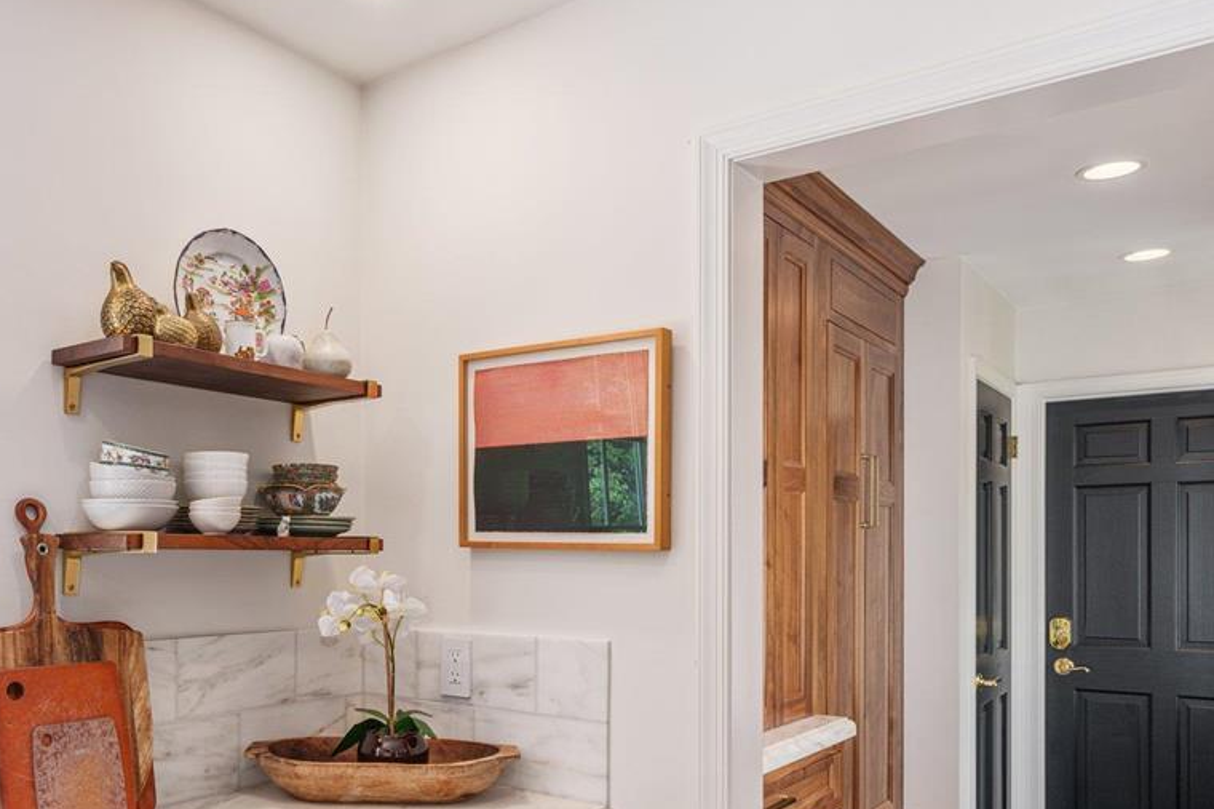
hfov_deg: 60.5
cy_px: 560
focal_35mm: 30
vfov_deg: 42.8
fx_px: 1011
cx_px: 407
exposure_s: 1/30
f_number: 7.1
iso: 320
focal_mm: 21
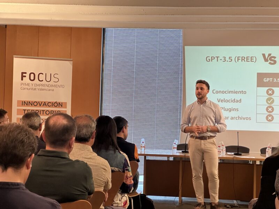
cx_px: 140
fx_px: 621
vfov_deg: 19.1
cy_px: 104
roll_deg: -1.7
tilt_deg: +0.9
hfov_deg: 25.3
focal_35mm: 77
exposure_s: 1/50
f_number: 2.8
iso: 320
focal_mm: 9
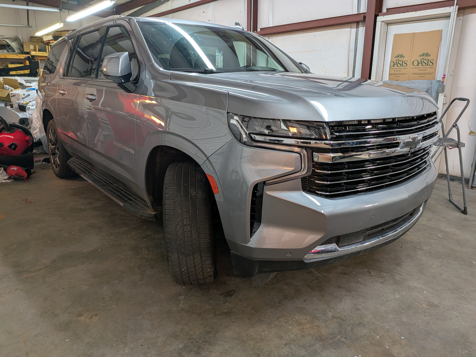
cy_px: 178
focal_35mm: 24
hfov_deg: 71.6
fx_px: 330
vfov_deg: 56.8
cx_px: 238
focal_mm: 4.53
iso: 389
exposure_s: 1/120
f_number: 1.7
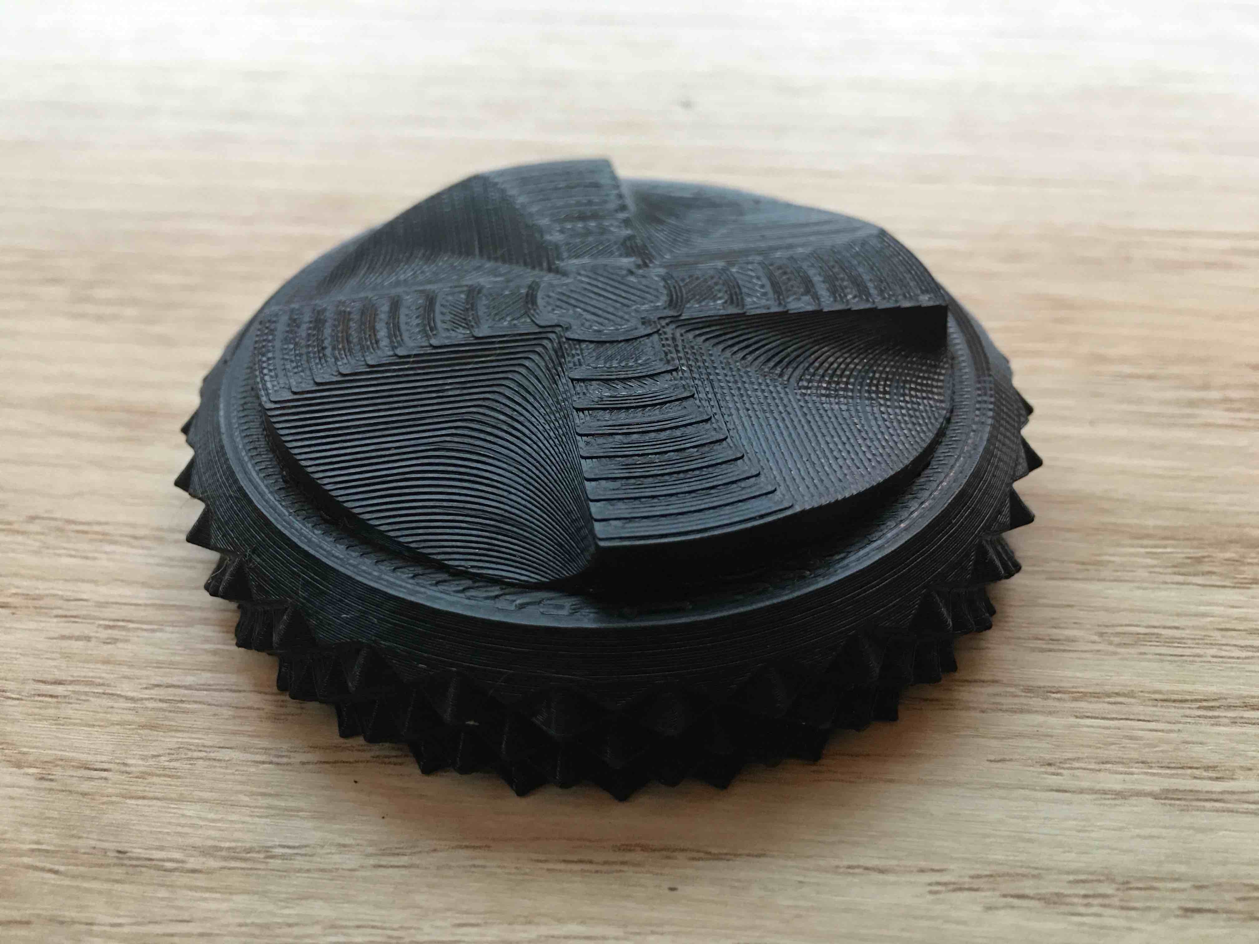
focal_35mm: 29
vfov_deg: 48.2
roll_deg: +0.3
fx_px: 1055
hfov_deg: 61.7
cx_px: 630
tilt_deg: -40.6
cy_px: 472
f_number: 2.2
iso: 64
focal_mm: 4.15
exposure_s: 1/15
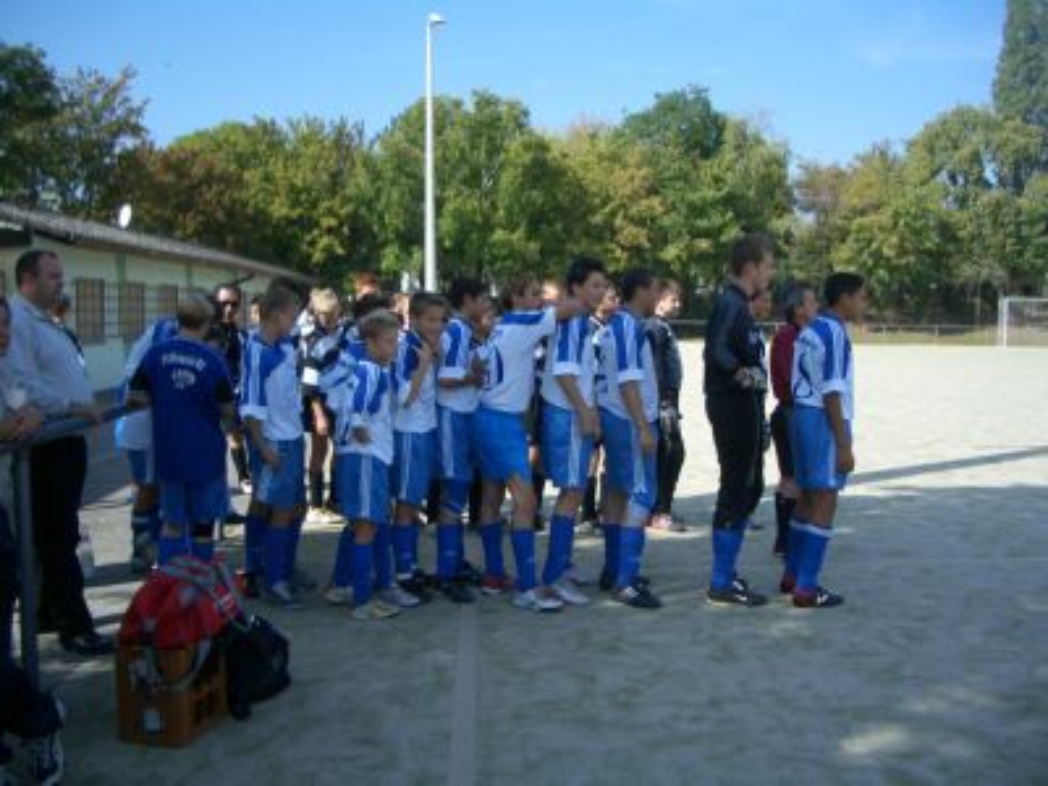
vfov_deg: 40.7
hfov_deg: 52.6
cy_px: 393
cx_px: 524
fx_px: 1060
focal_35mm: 35
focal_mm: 5.8
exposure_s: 1/800
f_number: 2.6
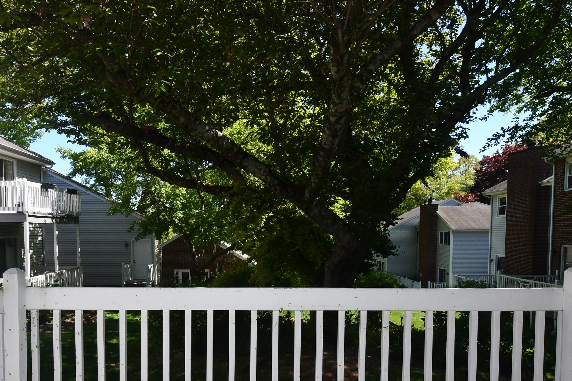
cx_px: 246
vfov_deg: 50.3
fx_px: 397
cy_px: 257
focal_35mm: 25
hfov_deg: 71.1
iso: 640
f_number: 14
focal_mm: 11
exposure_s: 1/250
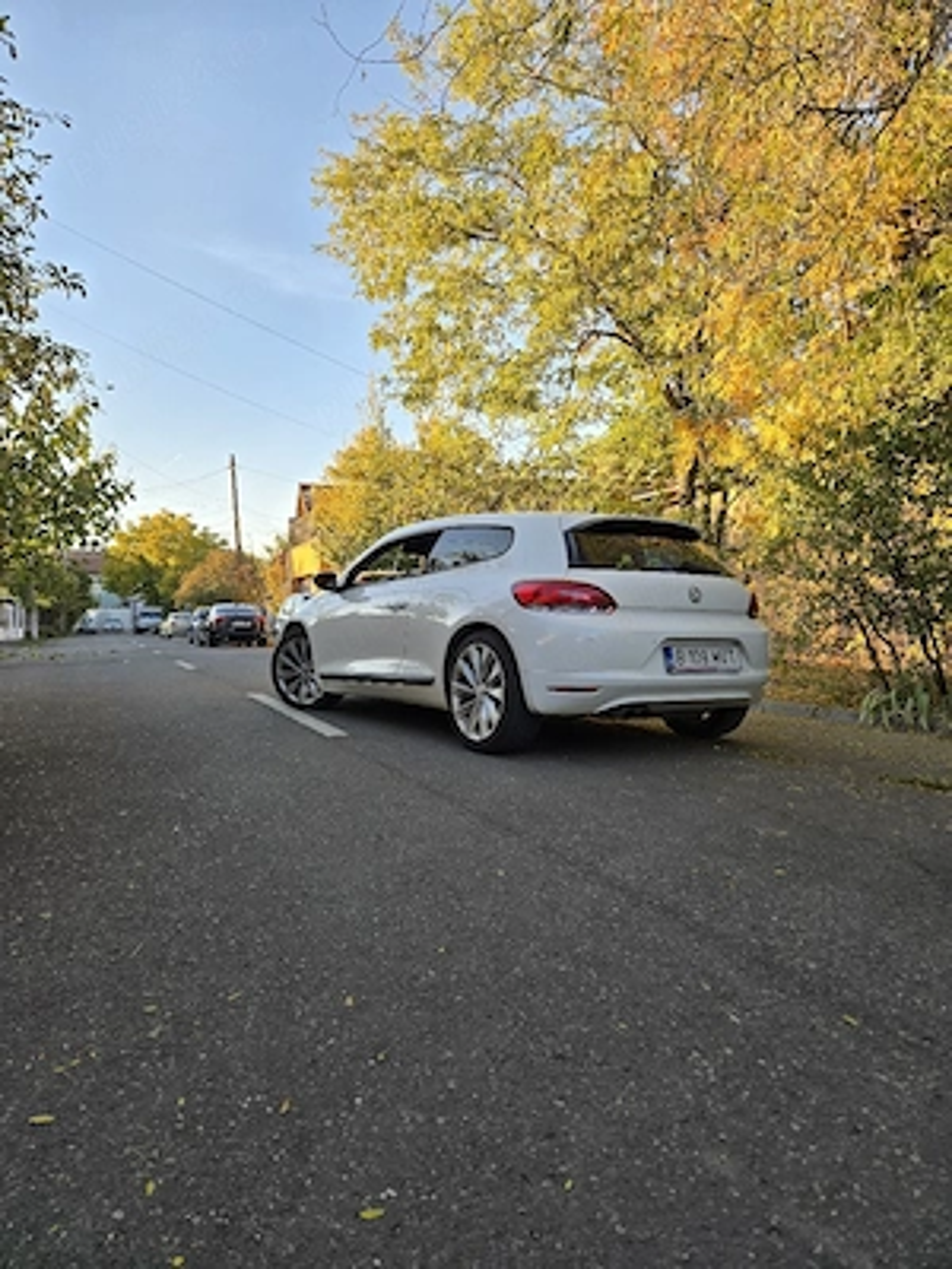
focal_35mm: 23
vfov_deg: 73.9
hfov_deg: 58.9
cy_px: 634
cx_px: 476
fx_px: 843
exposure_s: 1/1250
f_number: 1.8
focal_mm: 5.4
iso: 80
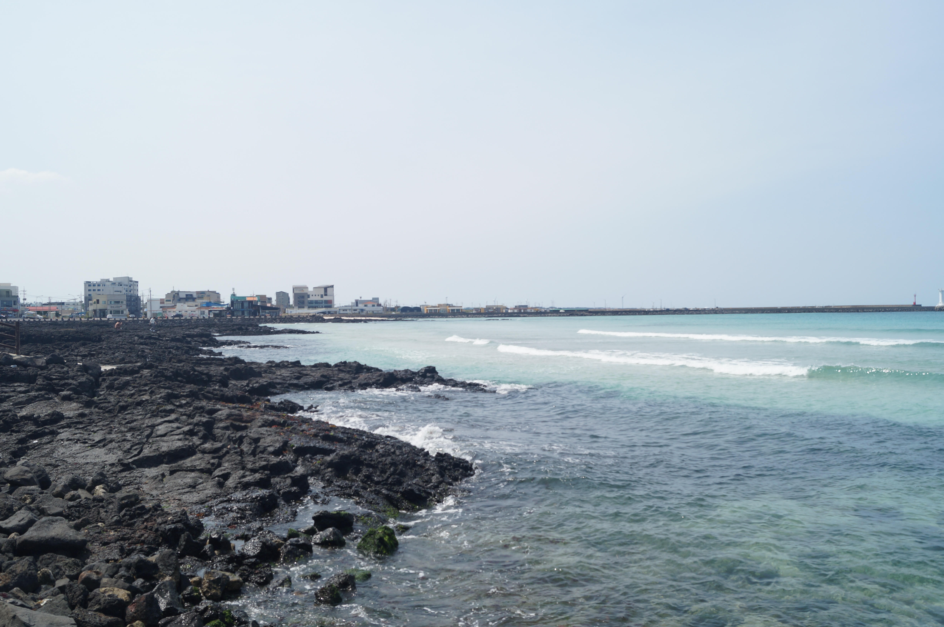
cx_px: 472
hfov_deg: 57.3
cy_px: 314
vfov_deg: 39.9
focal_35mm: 33
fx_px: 864
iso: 100
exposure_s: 1/320
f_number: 8
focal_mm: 22
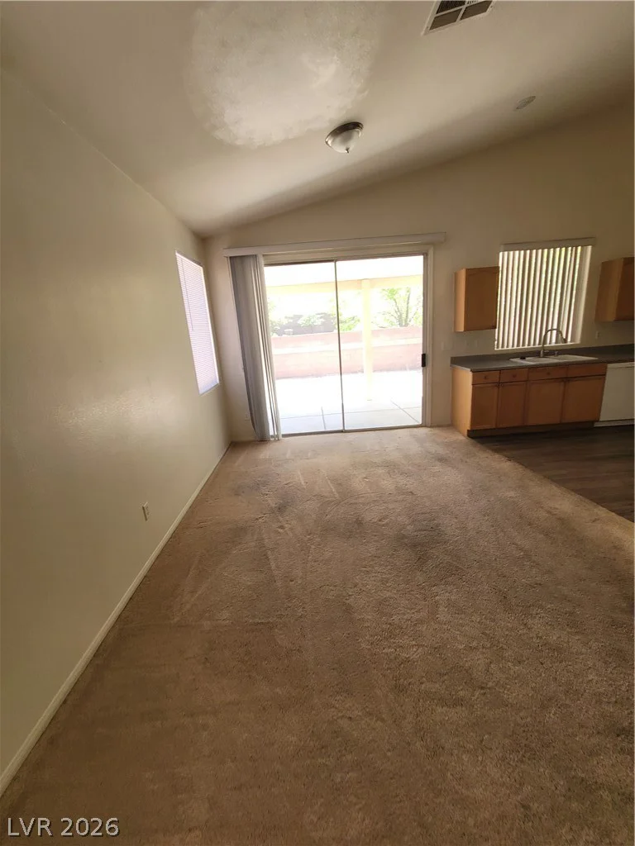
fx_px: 318
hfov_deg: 89.9
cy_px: 423
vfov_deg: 106.2
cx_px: 318
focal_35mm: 13
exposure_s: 1/120
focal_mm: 2.2
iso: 64
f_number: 2.2
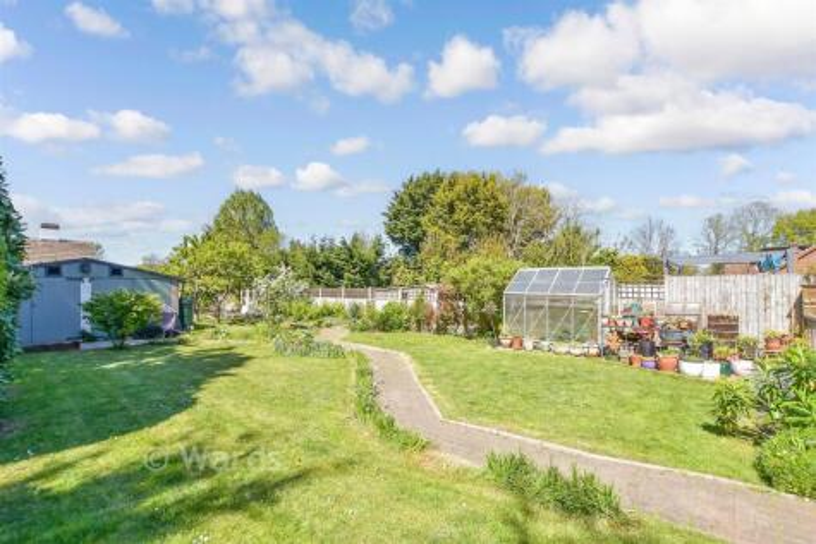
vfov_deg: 77.4
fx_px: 340
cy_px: 272
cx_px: 408
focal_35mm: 15
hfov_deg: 100.4
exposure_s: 1/640
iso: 320
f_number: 8
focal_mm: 10
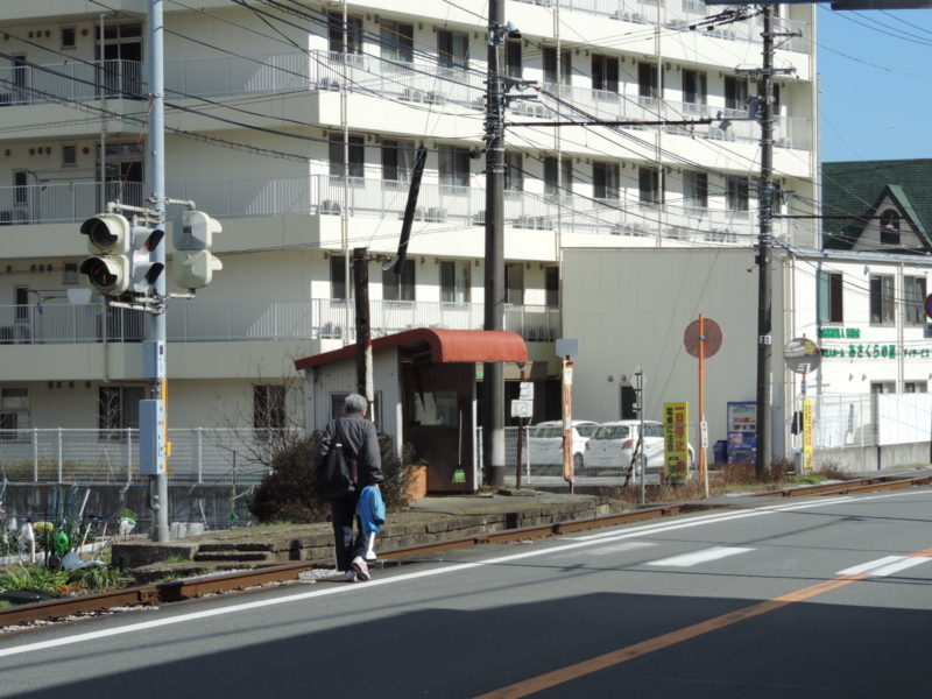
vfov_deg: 12.3
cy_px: 350
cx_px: 466
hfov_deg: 16.4
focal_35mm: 120
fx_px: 3231
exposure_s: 1/640
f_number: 4.2
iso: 80
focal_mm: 21.4
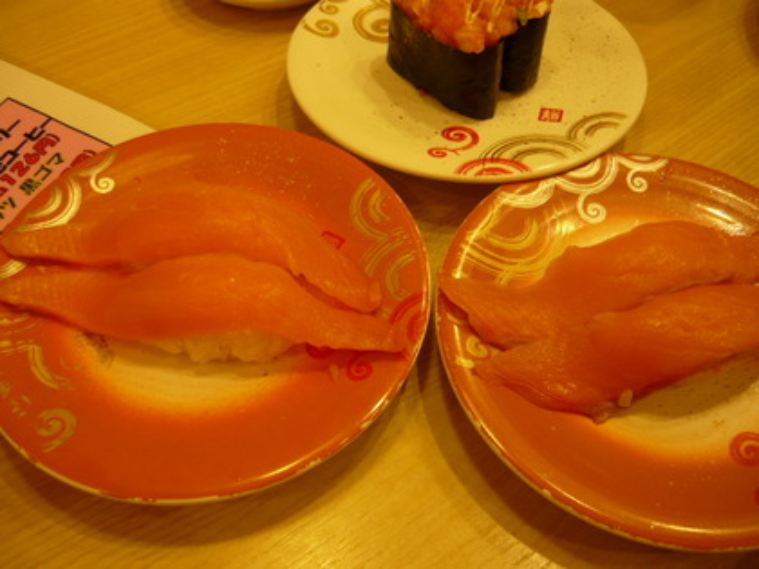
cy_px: 284
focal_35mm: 33
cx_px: 380
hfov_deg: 55.4
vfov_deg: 42.9
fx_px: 724
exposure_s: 1/40
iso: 100
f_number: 2.8
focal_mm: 5.5
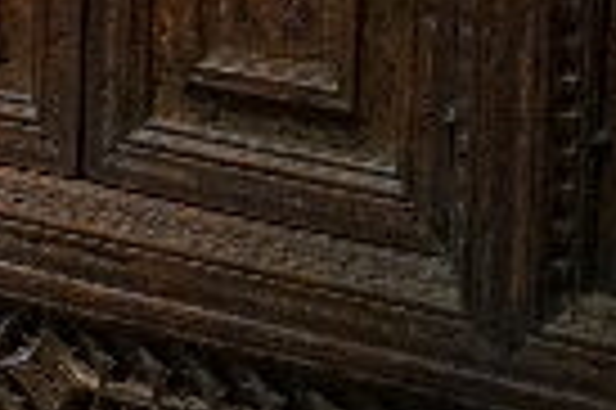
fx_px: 4802
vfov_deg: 4.8
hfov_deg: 6.9
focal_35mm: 281
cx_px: -877
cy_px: -374
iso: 6400
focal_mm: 50
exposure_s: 1/160
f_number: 2
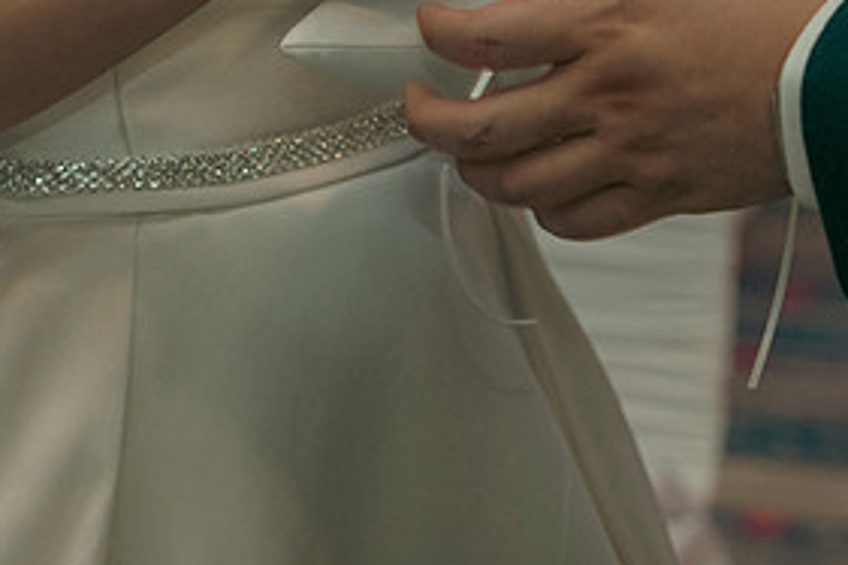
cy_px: 32
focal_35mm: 217
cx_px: 616
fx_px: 5108
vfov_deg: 6.3
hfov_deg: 9.5
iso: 2500
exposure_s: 1/160
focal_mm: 70
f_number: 3.5
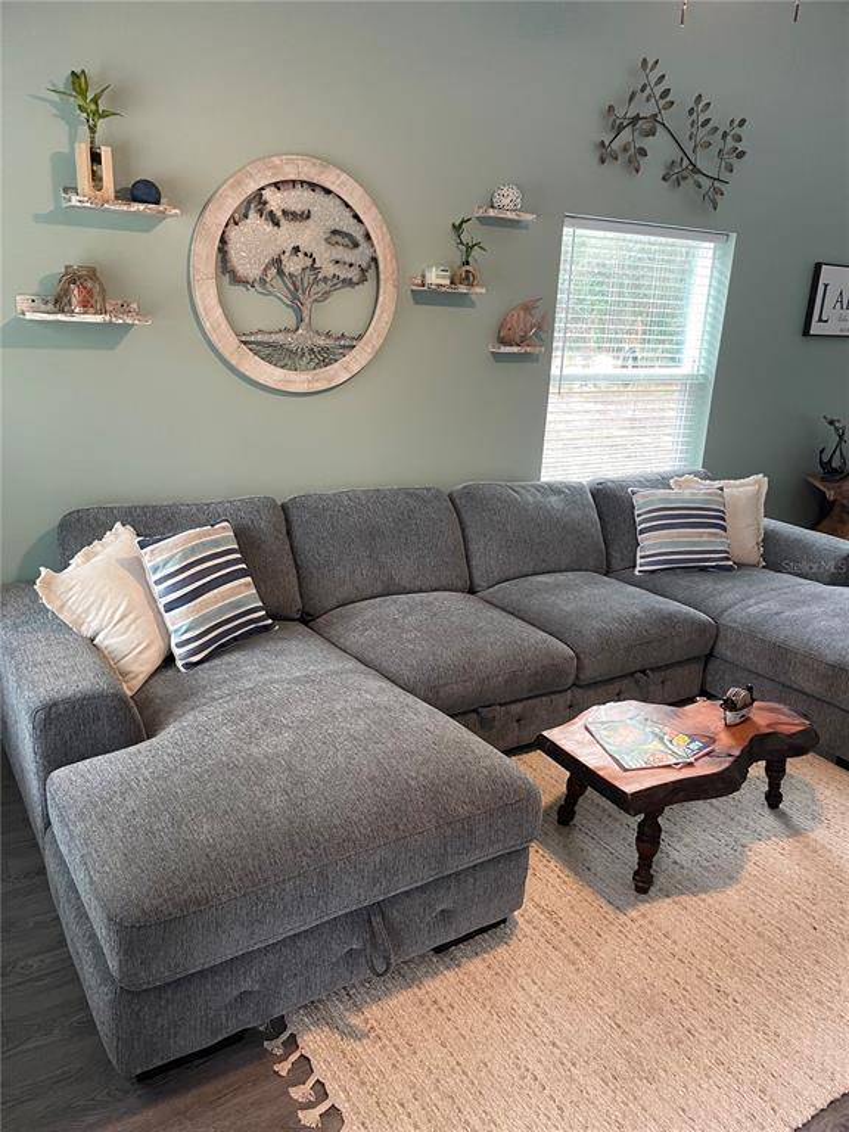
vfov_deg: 69.4
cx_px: 424
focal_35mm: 25
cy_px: 566
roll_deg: -2.4
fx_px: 818
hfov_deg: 54.9
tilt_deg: -17.2
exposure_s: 1/60
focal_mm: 5.1
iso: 400
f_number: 1.6
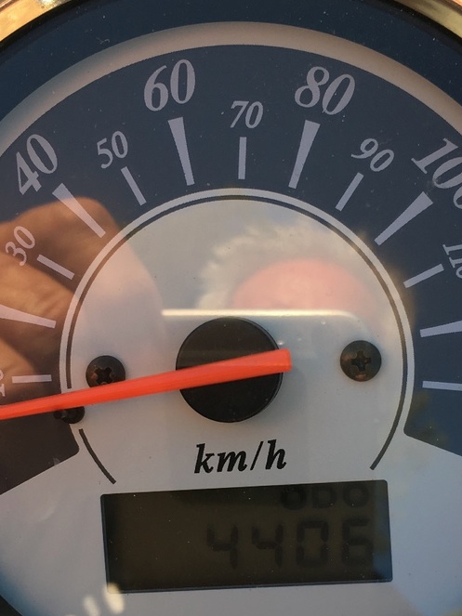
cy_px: 418
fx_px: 997
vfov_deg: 34.0
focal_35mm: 56
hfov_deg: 26.1
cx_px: 268
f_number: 2.2
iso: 25
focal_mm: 4.15
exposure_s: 1/207
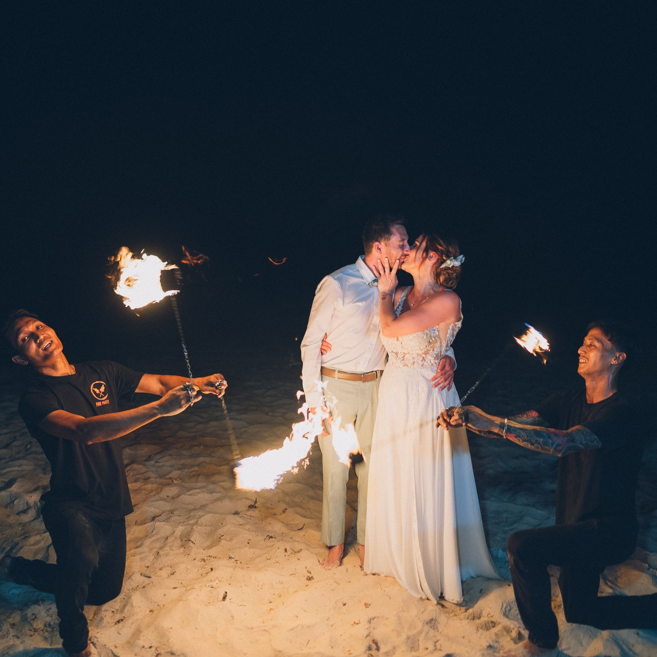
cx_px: 317
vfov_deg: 52.5
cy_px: 328
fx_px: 666
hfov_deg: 52.5
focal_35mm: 31
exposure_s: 1/160
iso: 500
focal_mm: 24
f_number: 1.4
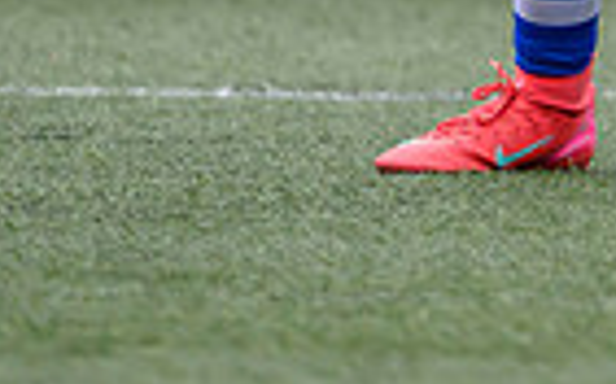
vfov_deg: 0.5
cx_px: 933
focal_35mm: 2601
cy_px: -513
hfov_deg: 0.8
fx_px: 43648
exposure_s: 1/1250
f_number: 4
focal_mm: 560
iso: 800
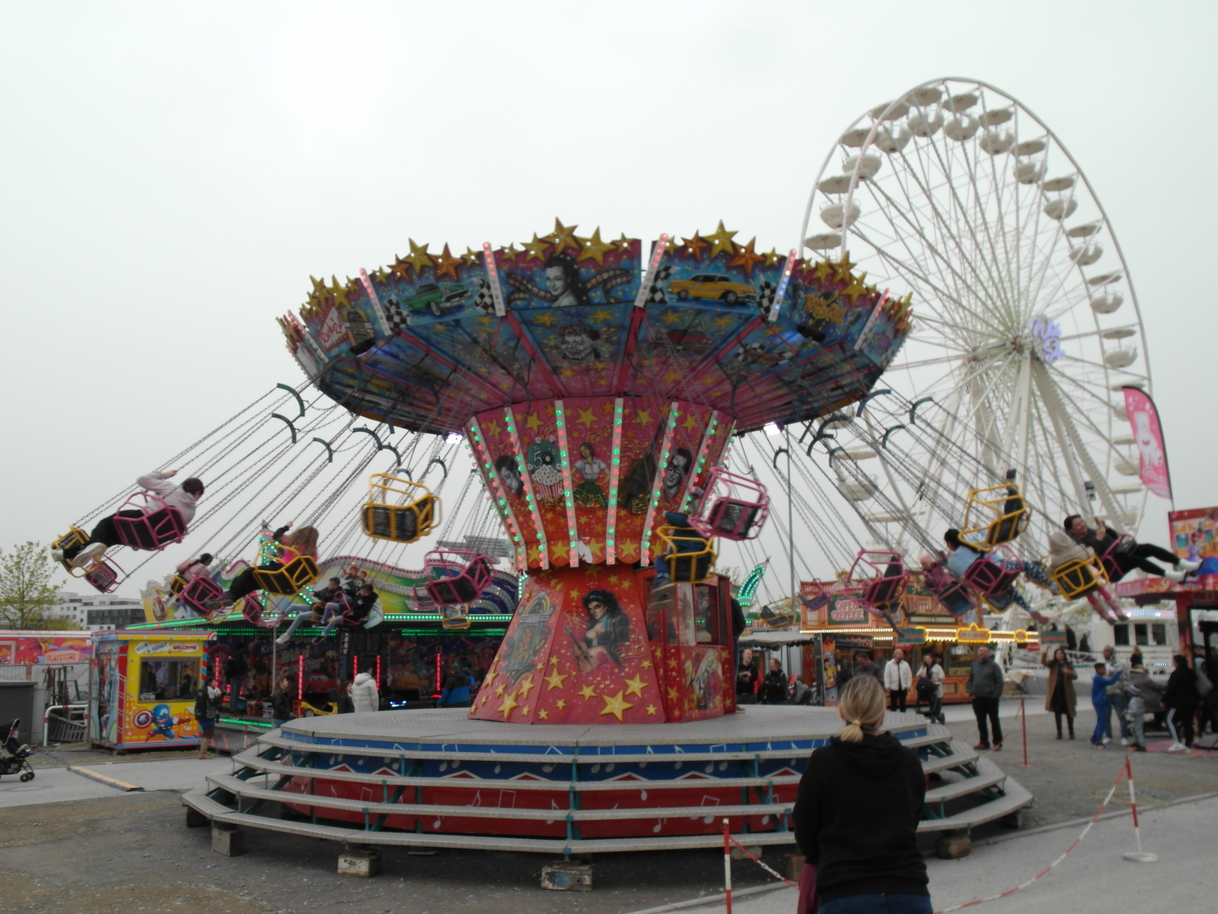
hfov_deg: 71.6
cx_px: 609
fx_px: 844
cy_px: 457
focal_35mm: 24
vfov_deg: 56.8
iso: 80
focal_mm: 5.2
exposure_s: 1/250
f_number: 4.1
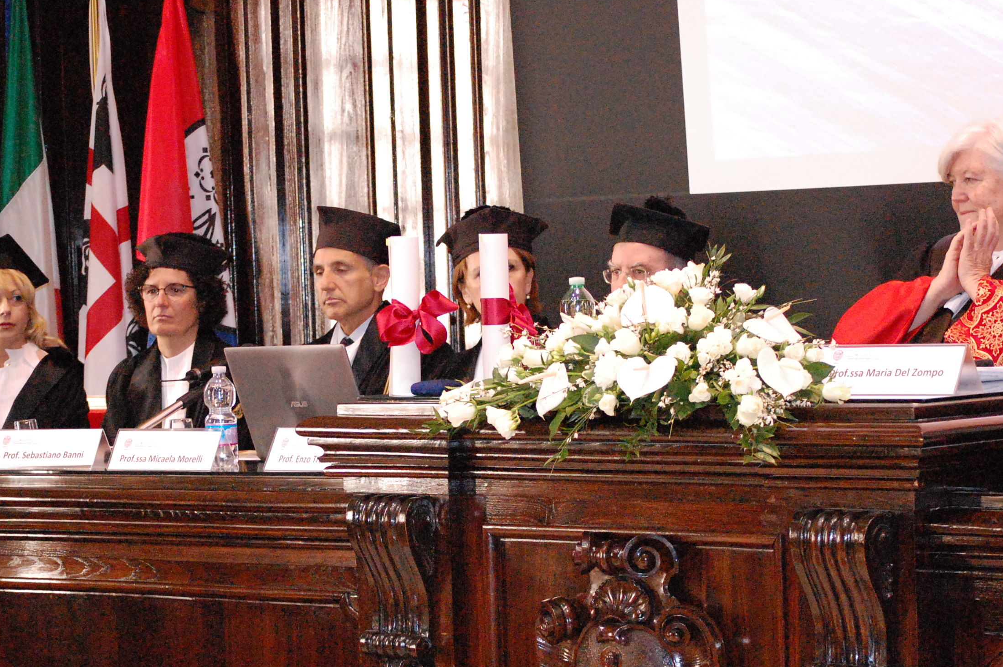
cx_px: 496
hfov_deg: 18.2
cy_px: 369
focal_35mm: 113
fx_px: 3137
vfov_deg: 12.1
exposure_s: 1/80
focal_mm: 55
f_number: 4
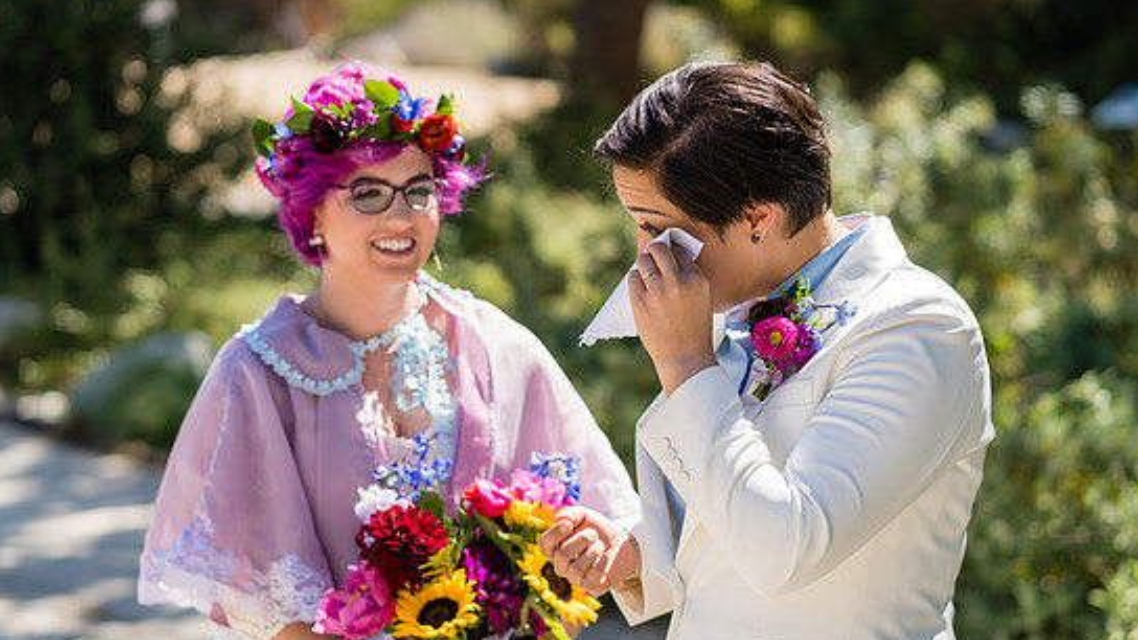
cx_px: 538
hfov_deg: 22.5
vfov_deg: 12.7
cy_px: 386
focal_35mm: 95
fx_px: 2867
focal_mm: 85
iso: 100
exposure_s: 1/800
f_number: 2.8
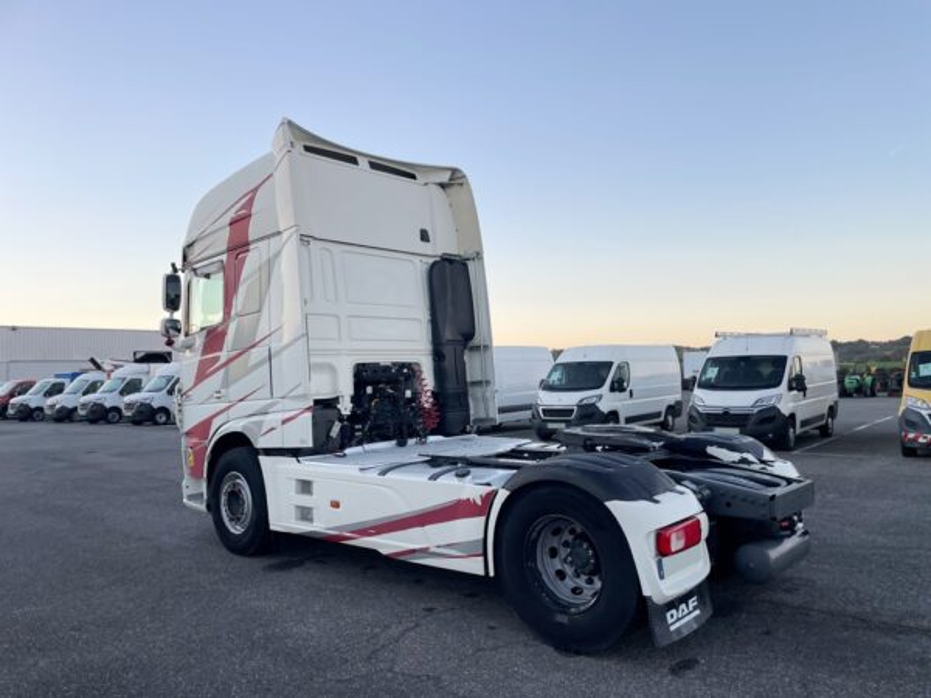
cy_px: 349
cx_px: 466
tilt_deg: +1.9
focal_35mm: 26
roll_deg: +2.2
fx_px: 699
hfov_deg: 67.3
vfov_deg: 53.1
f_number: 1.6
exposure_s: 1/334
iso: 32
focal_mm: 4.2
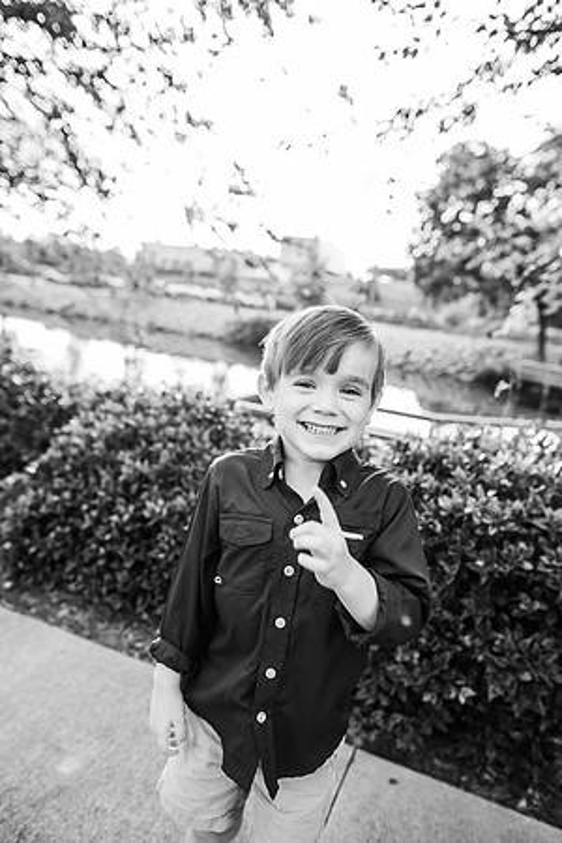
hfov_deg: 53.1
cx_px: 281
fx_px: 562
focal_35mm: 24
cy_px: 422
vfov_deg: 73.7
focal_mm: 24
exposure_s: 1/200
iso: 320
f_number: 3.2
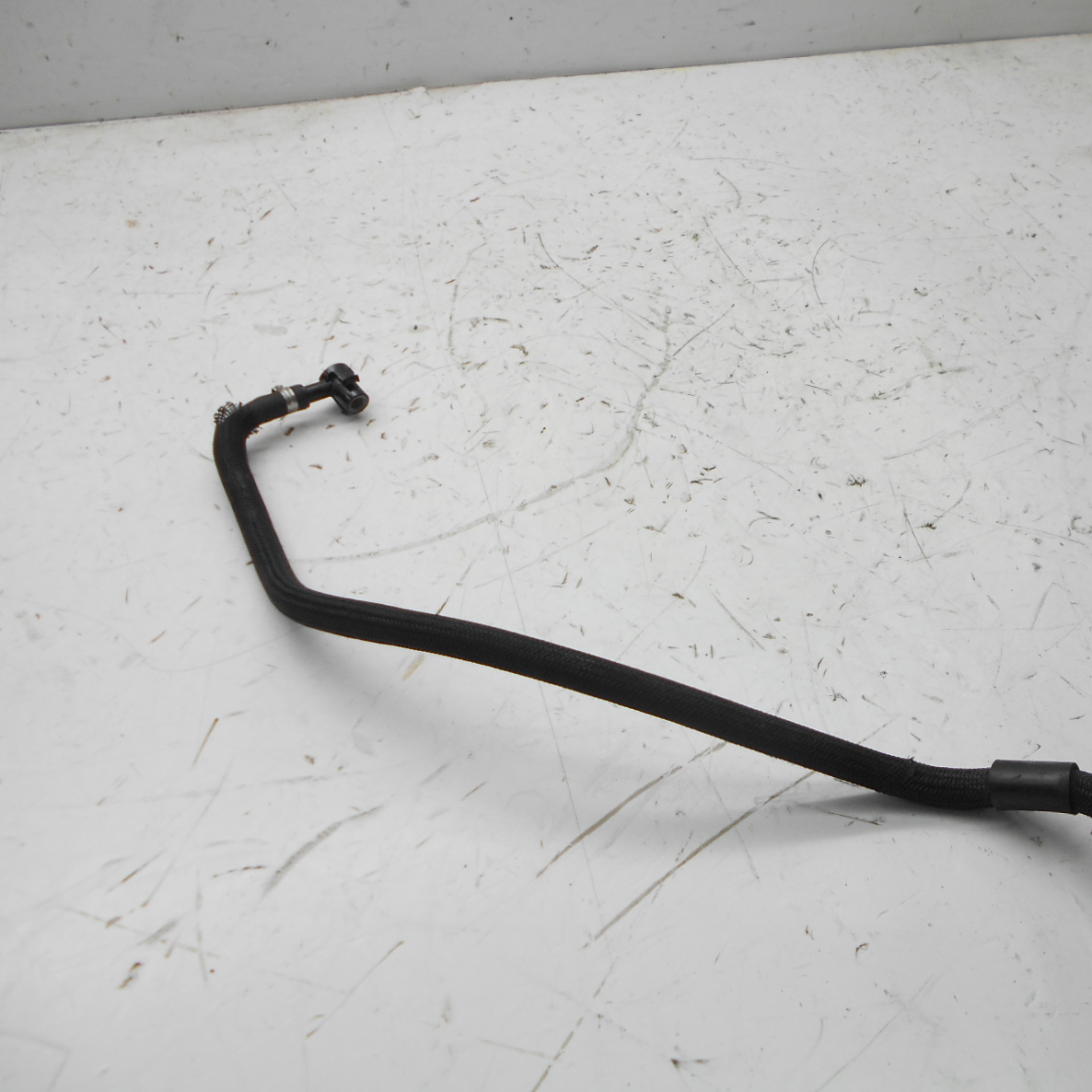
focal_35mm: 31
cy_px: 544
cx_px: 726
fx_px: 1106
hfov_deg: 51.6
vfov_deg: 52.5
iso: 80
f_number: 3.2
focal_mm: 4.6
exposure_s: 1/60
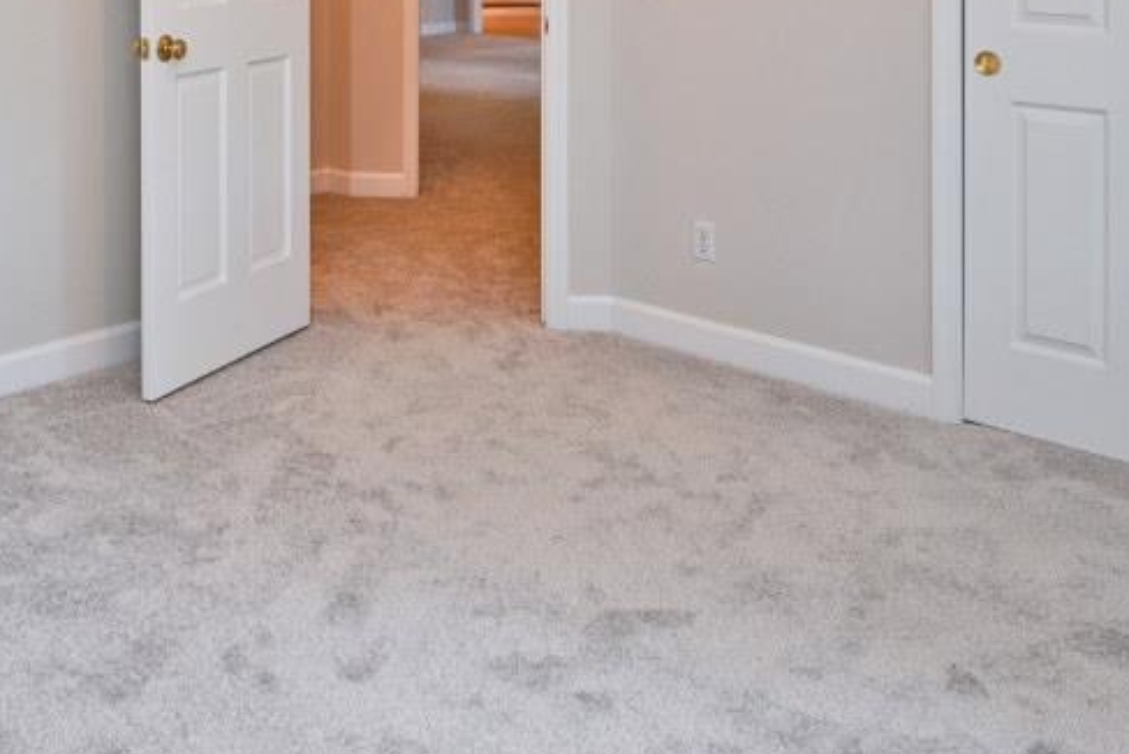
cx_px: 303
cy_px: -93
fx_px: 1349
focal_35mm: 43
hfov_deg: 44.1
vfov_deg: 28.2
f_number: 4
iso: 320
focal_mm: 14
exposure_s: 1/60
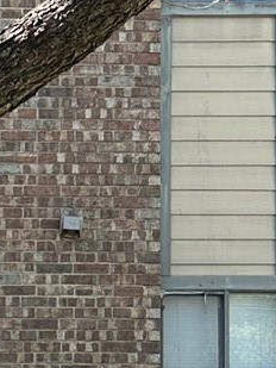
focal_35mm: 159
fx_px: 1689
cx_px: -199
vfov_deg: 12.3
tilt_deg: +3.0
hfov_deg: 9.0
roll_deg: -0.1
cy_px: 351
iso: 80
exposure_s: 1/1019
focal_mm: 6.86
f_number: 1.78
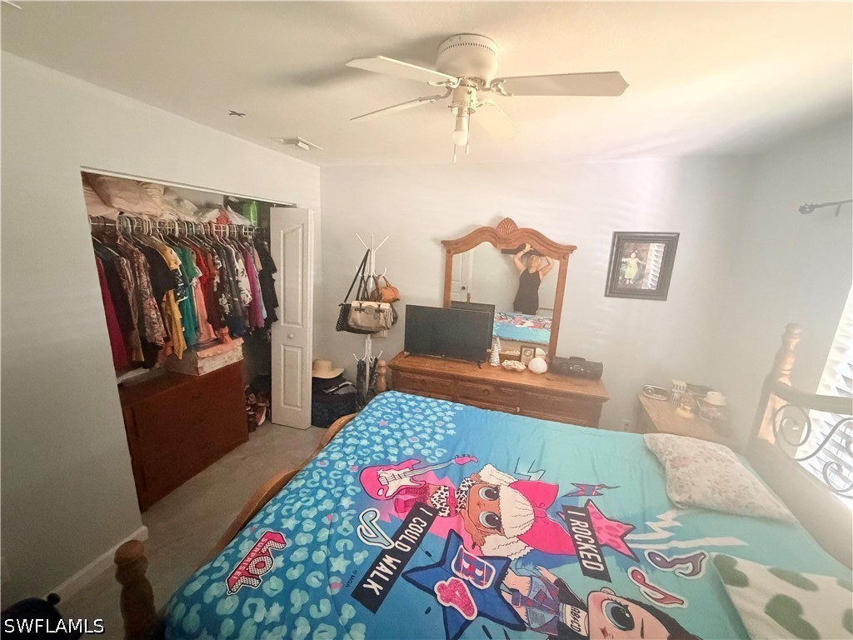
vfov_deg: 85.7
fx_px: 345
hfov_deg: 102.1
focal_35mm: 14
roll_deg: -1.9
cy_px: 320
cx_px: 426
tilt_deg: -13.2
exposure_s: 1/52
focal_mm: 2.22
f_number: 2.2
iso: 1250
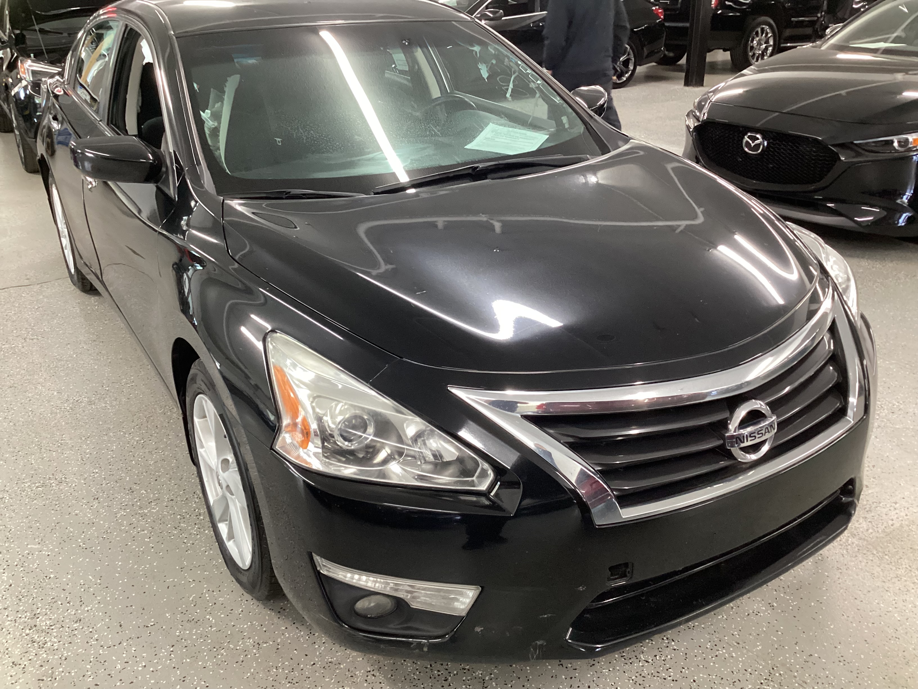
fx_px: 822
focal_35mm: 31
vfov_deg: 45.4
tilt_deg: -25.3
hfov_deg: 58.4
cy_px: 344
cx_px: 459
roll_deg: +0.7
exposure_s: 1/50
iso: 320
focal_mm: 3.3
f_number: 2.4
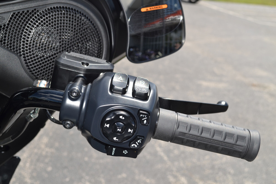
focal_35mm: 51
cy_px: 92
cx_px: 138
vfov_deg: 26.5
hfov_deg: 38.9
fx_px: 391
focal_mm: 34
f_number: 7.1
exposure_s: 1/200
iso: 100
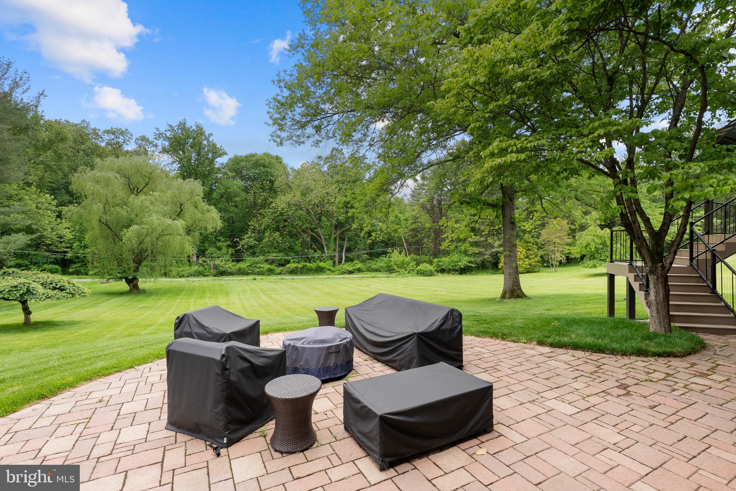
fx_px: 327
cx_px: 368
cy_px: 246
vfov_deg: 73.8
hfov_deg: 96.7
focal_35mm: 16
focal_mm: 16
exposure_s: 1/80
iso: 200
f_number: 8
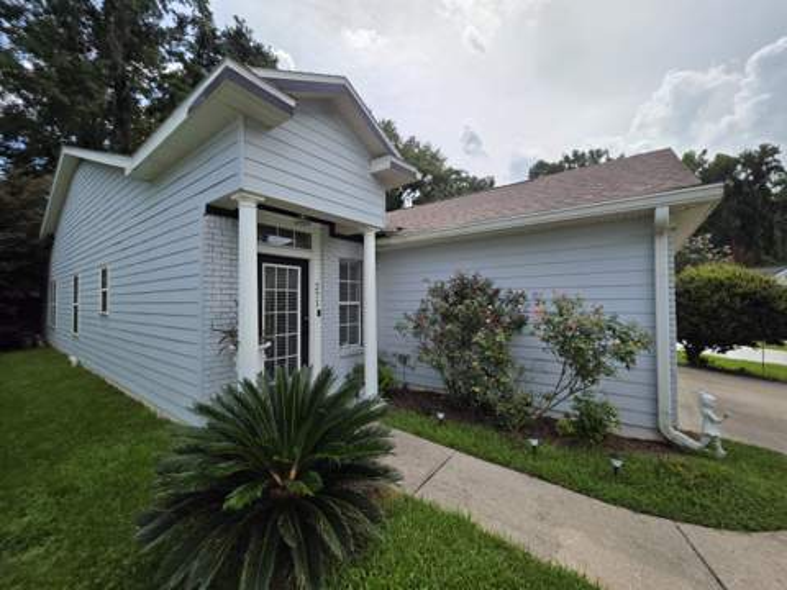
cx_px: 394
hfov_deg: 106.2
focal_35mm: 13
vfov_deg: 89.9
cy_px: 295
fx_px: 296
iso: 40
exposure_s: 1/1967
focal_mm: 2.2
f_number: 1.9
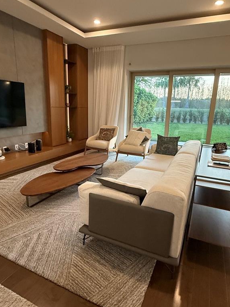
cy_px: 154
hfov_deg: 61.0
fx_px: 195
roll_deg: -1.6
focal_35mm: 22
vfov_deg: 76.4
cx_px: 123
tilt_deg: -13.2
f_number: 2.2
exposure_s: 1/120
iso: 400
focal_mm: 2.22
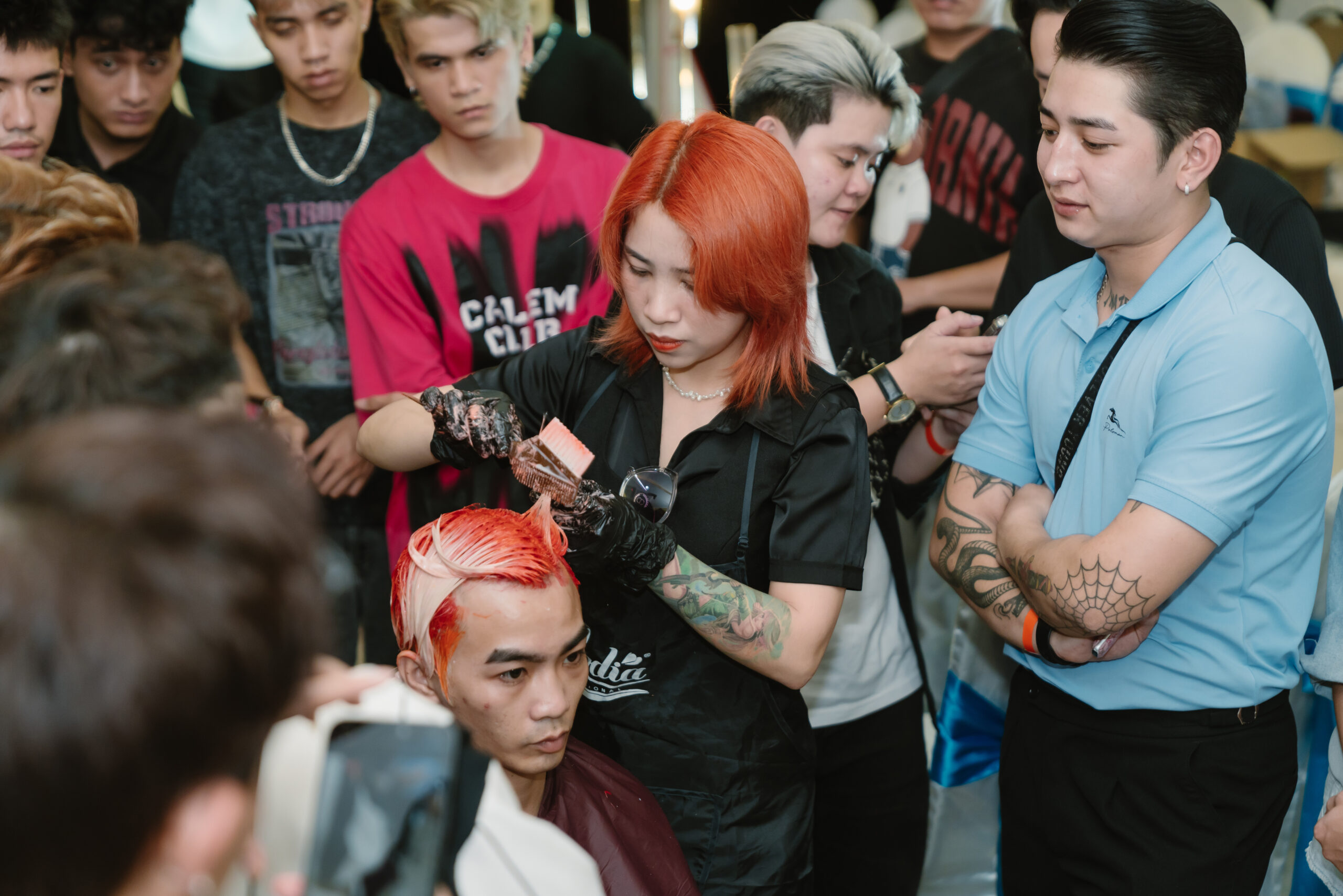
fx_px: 2611
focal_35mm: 70
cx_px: 672
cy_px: 448
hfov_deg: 28.8
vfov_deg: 19.5
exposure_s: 1/160
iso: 800
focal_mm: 70
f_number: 2.8
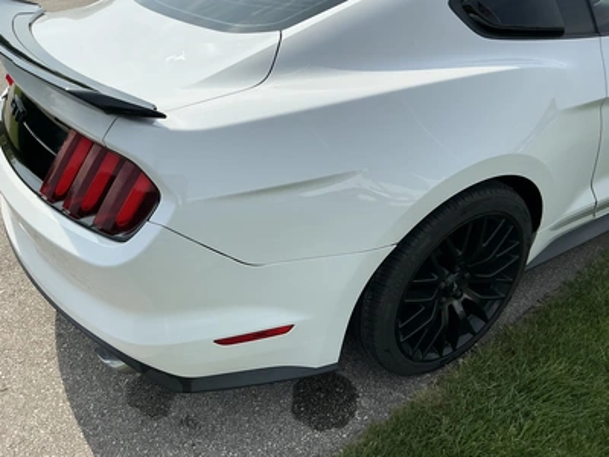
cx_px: 304
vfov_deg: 49.7
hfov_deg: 63.4
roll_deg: +3.4
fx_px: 493
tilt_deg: -29.2
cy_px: 228
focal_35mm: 28
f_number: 1.8
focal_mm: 3
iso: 25
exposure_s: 1/2141
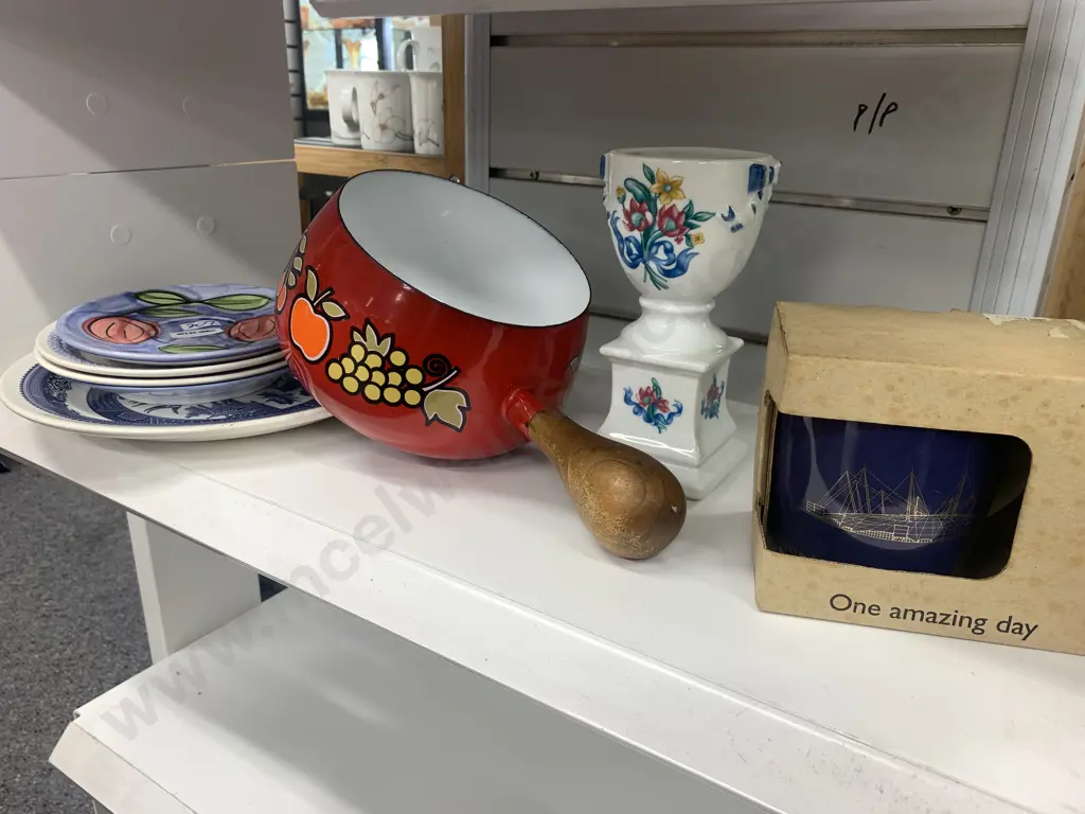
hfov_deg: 67.3
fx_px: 815
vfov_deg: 53.1
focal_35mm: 26
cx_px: 542
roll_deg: -2.9
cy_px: 407
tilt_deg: -21.0
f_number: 1.8
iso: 50
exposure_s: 1/50
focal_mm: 4.25
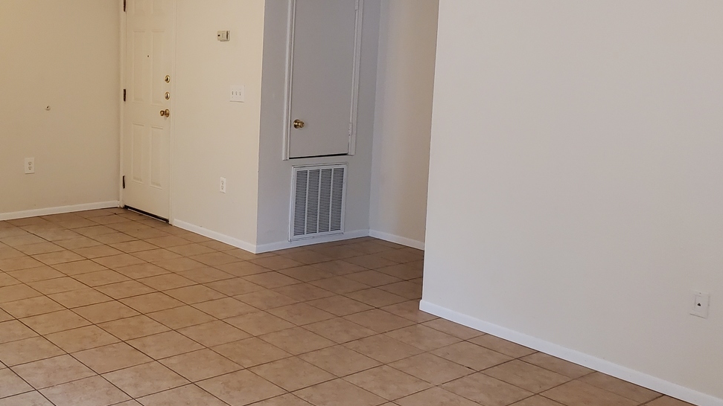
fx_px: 805
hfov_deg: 47.0
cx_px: 202
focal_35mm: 42
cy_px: 140
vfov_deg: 28.2
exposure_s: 1/60
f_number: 2.4
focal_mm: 4.3
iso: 250
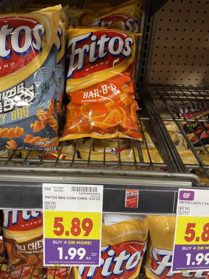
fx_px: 209
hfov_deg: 53.1
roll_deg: -1.9
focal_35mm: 26
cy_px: 140
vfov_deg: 67.3
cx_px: 104
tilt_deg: -33.3
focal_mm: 4.2
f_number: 1.6
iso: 200
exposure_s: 1/60
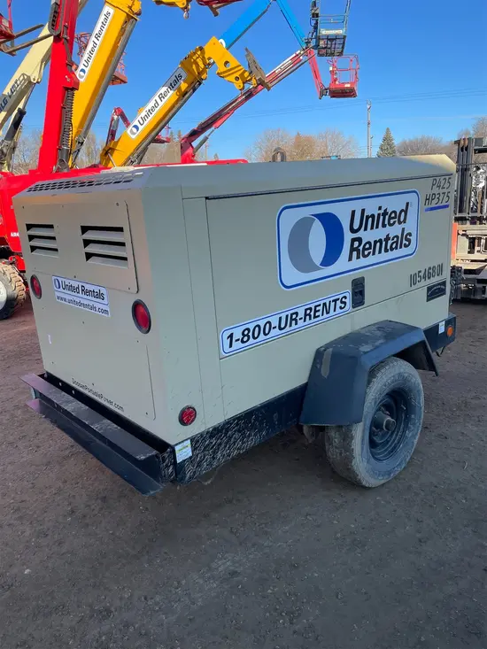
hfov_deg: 53.1
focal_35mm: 26
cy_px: 324
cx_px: 244
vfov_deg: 67.3
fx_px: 488
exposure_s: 1/1366
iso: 32
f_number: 1.6
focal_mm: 4.2
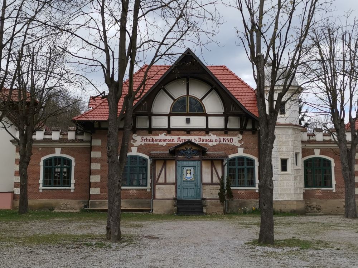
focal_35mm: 47
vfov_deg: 30.9
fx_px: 486
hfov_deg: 40.4
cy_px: 134
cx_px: 179
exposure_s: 1/807
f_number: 1.8
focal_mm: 4.75
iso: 50
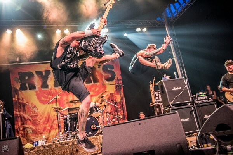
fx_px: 233
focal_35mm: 36
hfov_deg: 53.1
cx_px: 116
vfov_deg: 36.9
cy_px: 78
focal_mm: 36
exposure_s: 1/100
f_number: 2.8
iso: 1250
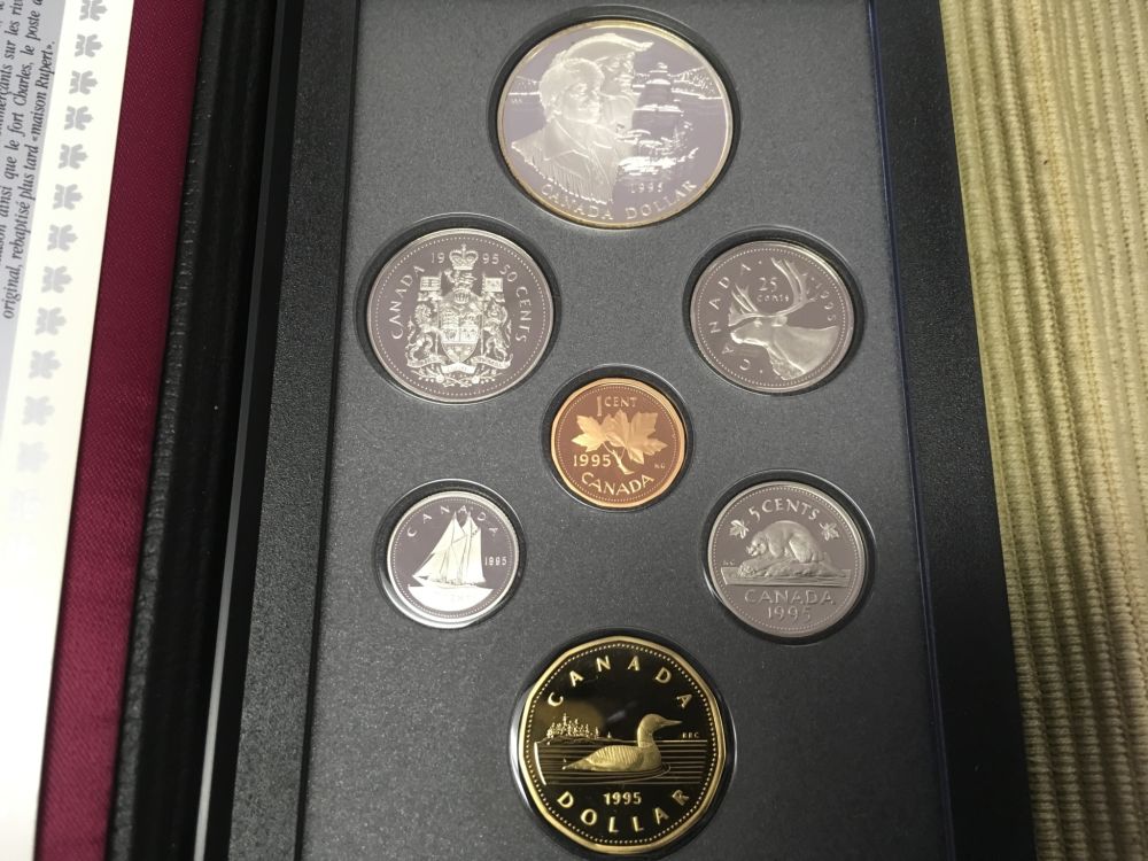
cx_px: 574
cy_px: 430
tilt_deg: -74.1
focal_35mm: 29
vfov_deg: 48.2
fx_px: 962
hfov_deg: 61.7
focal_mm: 4.15
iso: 100
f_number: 2.2
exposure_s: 1/30
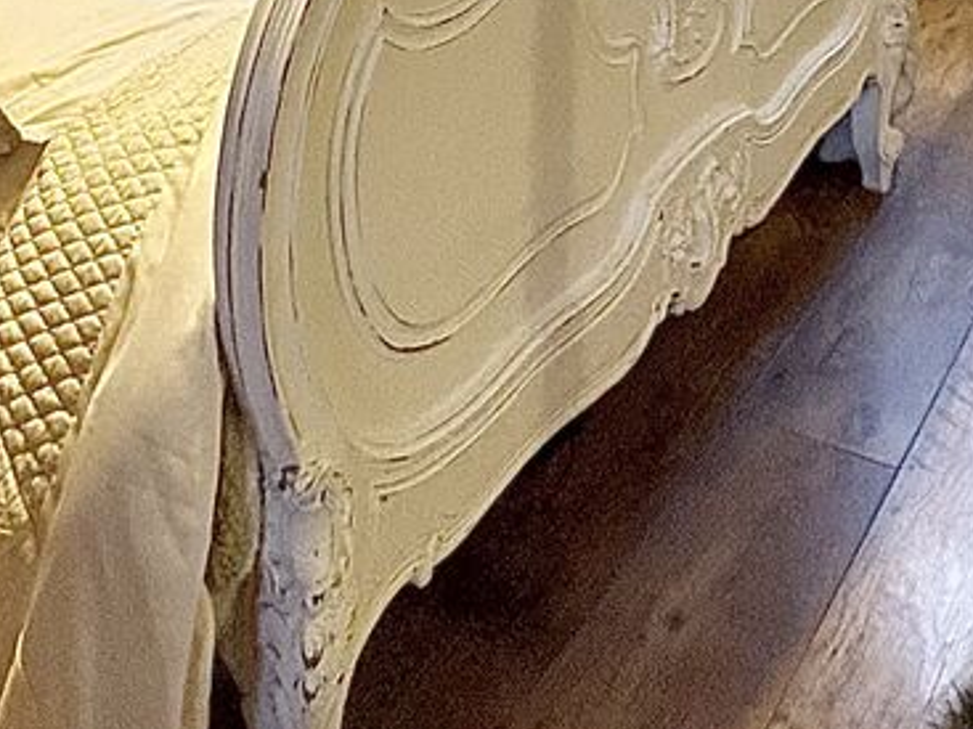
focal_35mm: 55
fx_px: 1545
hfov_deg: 34.9
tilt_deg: +0.9
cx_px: 522
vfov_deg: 19.9
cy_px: -557
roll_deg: -1.3
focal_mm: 2.22
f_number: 2.2
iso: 500
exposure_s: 1/50
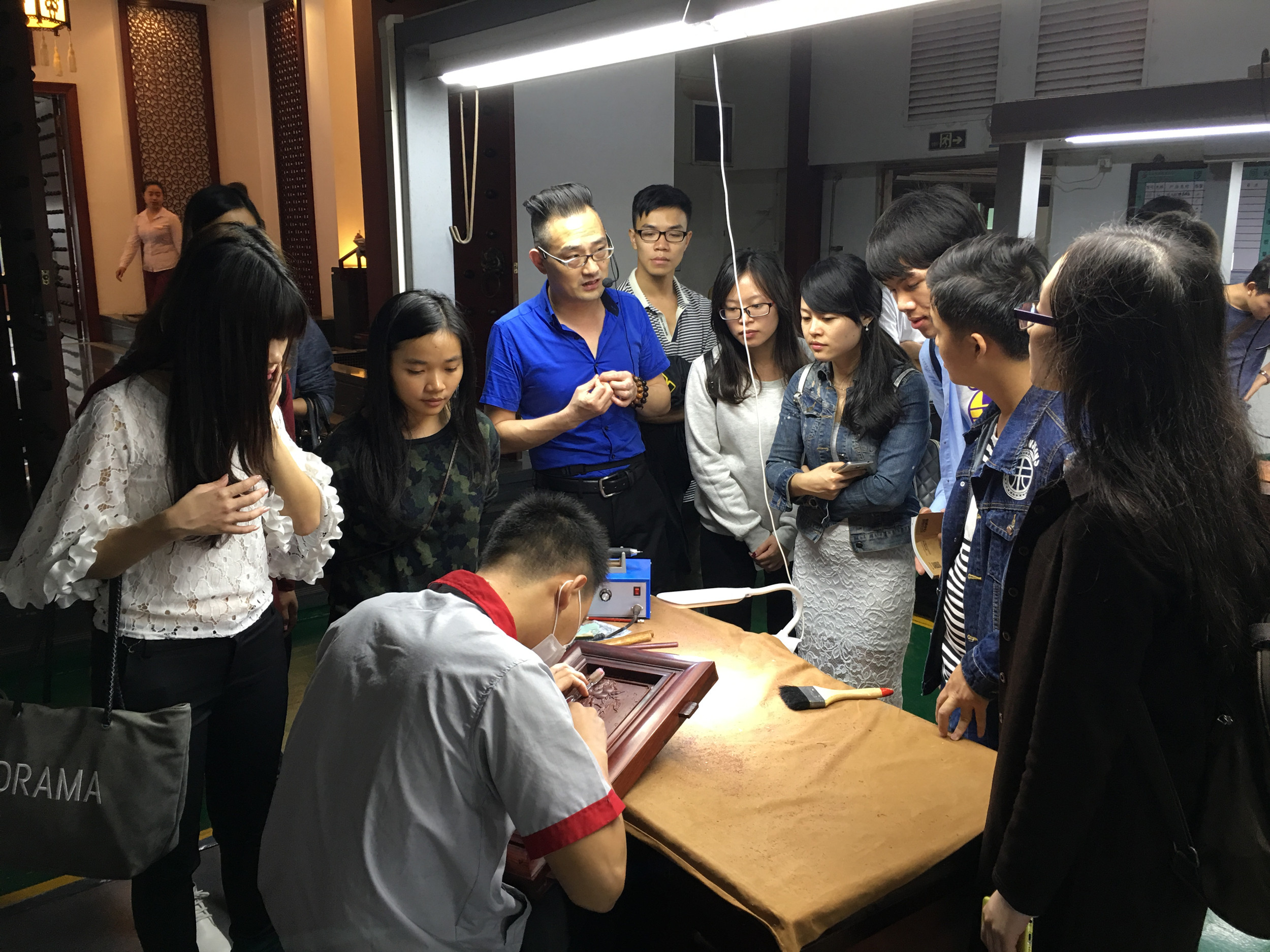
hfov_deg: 61.7
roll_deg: -0.2
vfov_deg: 48.2
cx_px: 635
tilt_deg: -12.9
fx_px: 1064
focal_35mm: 29
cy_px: 476
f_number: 2.2
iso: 50
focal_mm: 4.15
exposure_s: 1/17
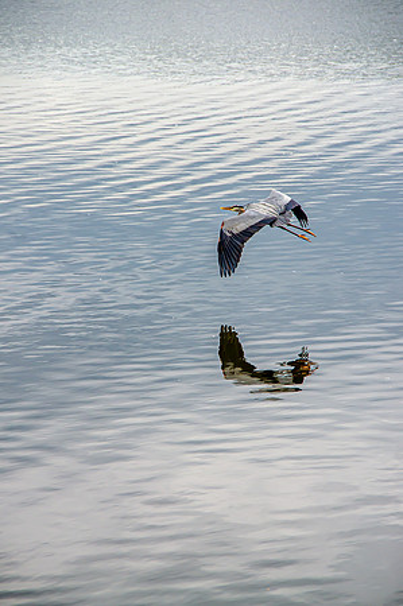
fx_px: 3904
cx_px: 202
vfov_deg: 8.9
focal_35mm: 232
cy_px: 303
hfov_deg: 5.9
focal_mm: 155
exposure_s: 1/800
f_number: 10
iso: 200
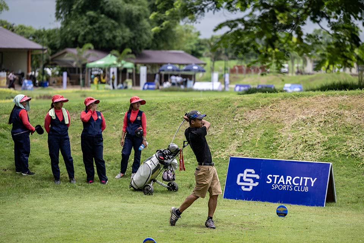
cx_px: 182
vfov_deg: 11.4
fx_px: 1213
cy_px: 122
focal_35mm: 120
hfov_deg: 17.1
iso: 250
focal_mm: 120
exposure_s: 1/3200
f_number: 2.8
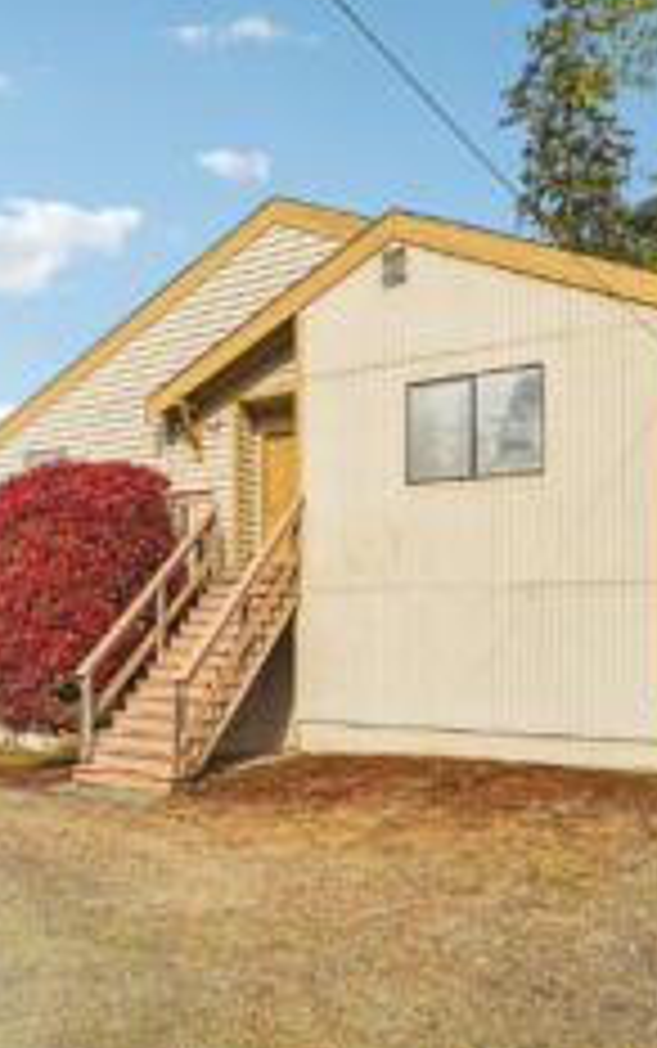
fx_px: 801
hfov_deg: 41.8
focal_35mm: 28
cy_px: 493
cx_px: 94
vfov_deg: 66.4
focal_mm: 16
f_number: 8
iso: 1600
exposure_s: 1/2000
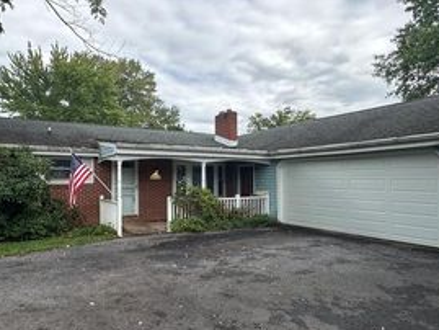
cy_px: 172
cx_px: 193
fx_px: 330
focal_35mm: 26
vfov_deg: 53.1
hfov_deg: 67.0
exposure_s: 1/807
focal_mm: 2.22
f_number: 2.2
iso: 40
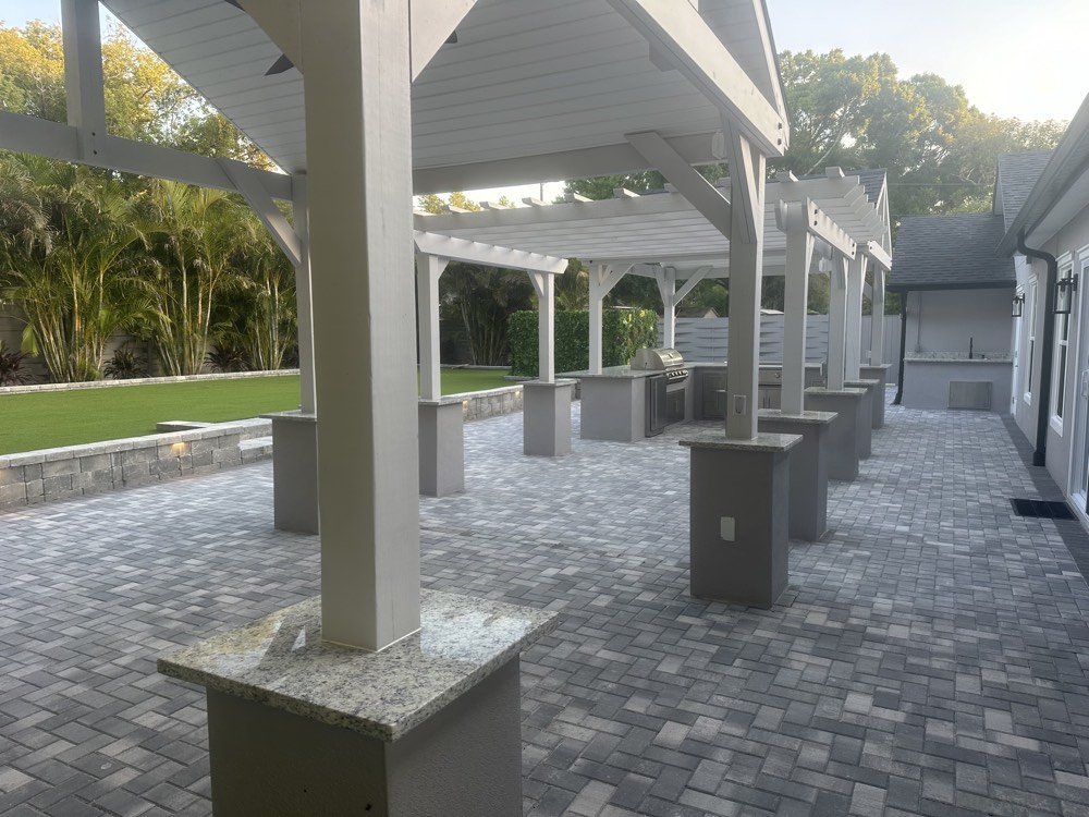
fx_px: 755
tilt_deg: -4.8
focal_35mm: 24
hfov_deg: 71.6
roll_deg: +2.4
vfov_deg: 56.8
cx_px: 544
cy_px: 408
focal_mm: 6.86
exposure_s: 1/130
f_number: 1.78
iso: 64
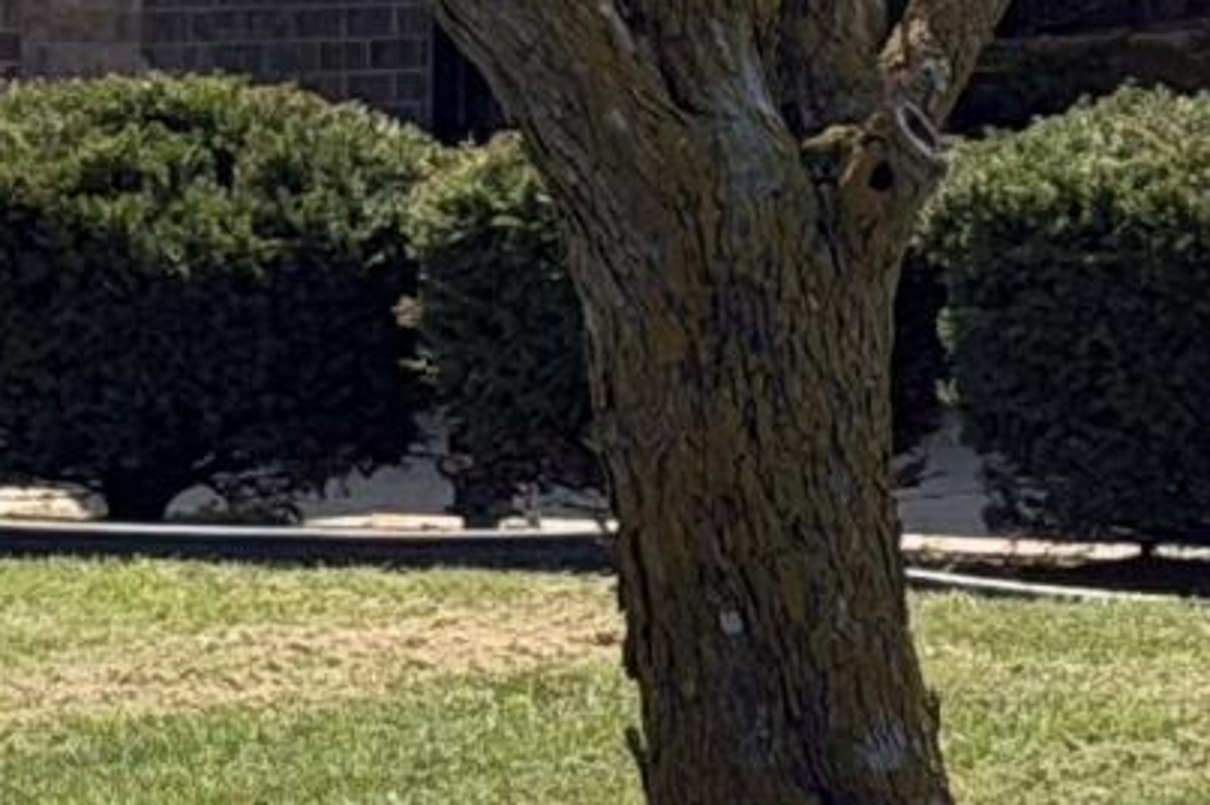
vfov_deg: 3.7
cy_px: 393
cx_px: 1874
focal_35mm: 372
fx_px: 12493
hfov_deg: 5.5
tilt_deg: -2.6
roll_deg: -0.8
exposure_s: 1/2865
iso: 64
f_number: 1.78
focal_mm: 6.76
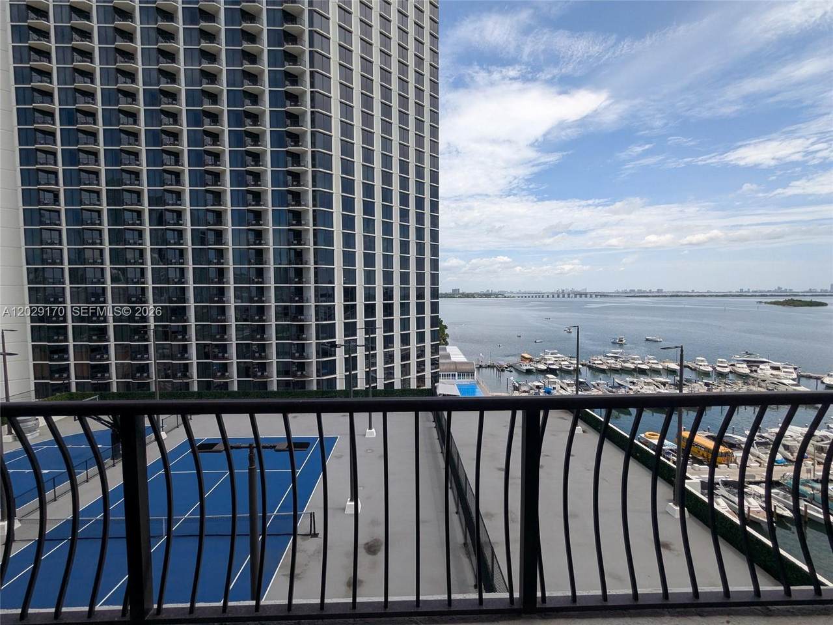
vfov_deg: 78.1
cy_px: 312
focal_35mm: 16
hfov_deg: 94.5
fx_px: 385
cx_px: 416
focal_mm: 2.35
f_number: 2.2
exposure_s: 1/1938
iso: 53
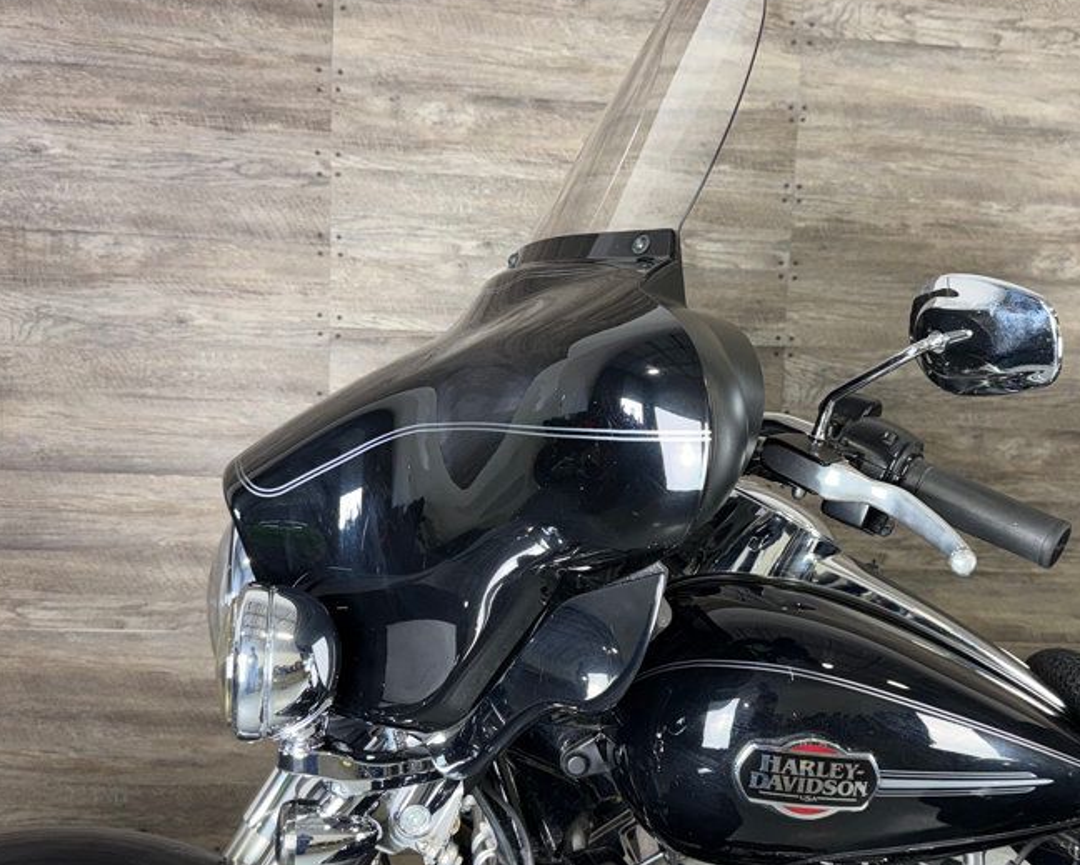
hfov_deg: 49.0
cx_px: 605
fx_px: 1183
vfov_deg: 40.1
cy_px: 482
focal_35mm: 37
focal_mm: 6.76
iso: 64
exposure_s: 1/19
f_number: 1.78
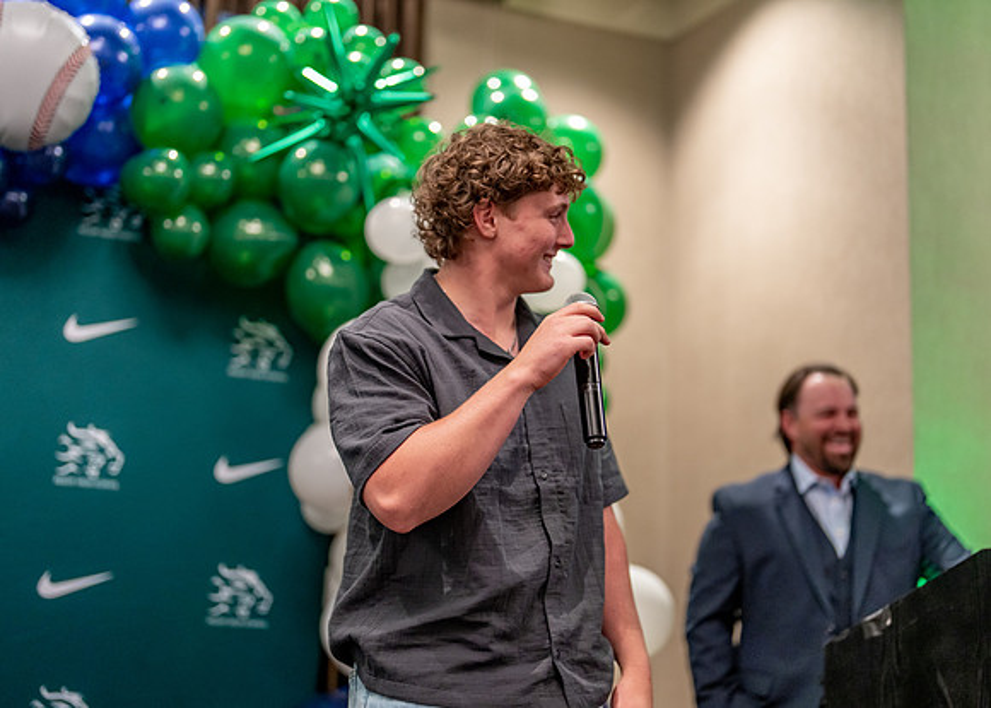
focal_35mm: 56
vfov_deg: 25.2
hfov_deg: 34.8
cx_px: 496
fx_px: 1581
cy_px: 354
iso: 800
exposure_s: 1/320
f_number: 1.2
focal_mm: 50
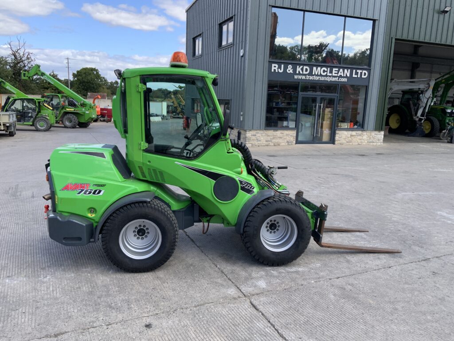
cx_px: 227
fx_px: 380
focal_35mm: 29
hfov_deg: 61.7
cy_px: 170
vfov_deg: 48.2
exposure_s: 1/683
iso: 16
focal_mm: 3
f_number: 1.8
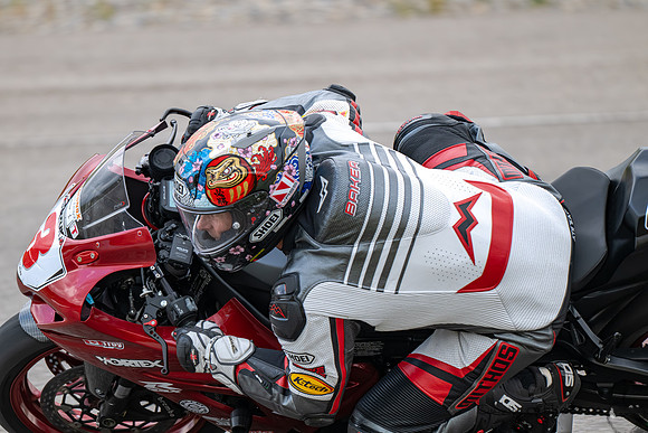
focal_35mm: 600
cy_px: 216
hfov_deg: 3.4
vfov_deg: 2.3
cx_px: 324
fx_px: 10802
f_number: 6.3
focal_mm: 600
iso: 1250
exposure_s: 1/1250
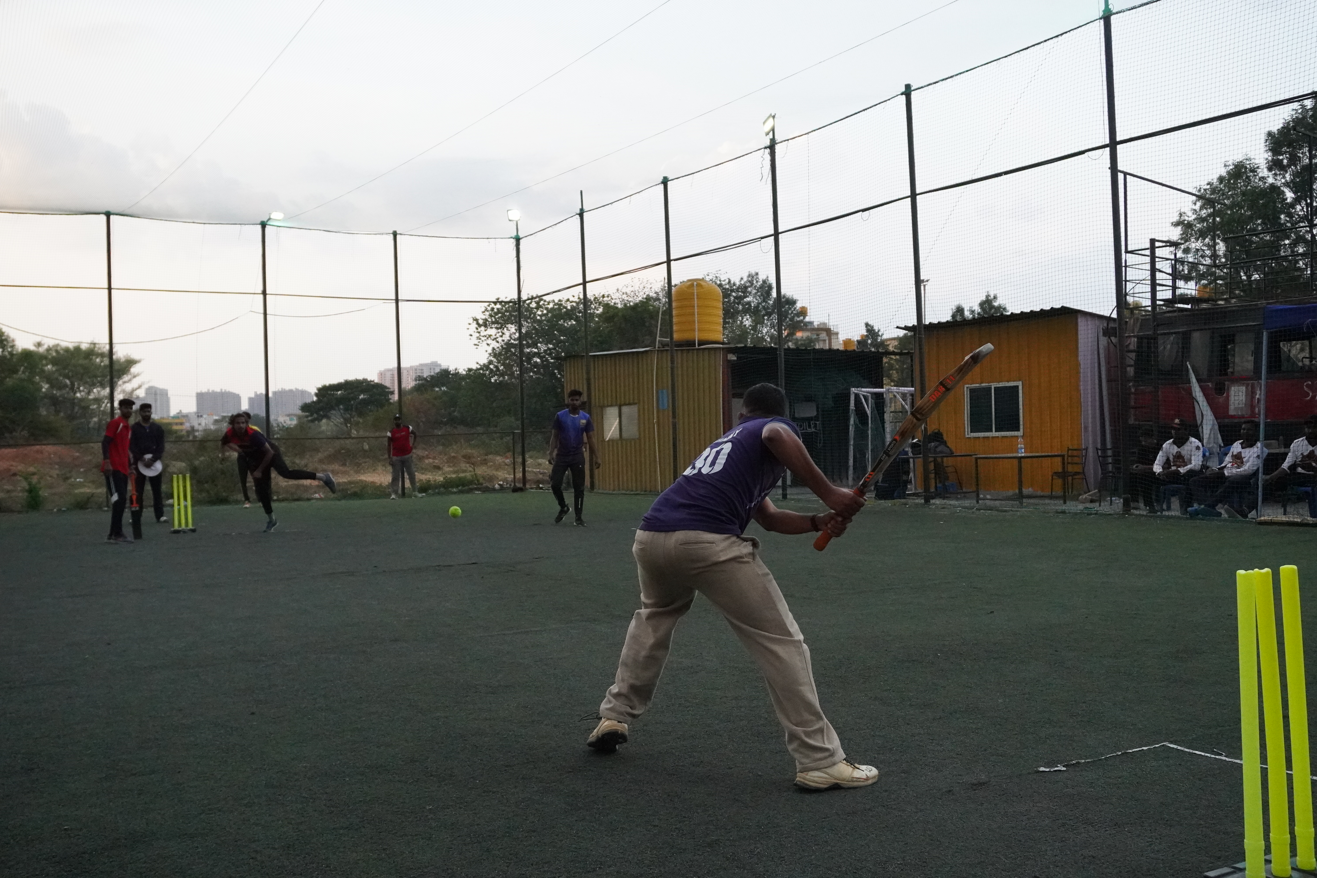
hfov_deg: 55.1
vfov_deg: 38.4
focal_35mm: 34
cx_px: 658
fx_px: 1262
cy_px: 439
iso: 5000
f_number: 5.6
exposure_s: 1/1000
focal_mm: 23
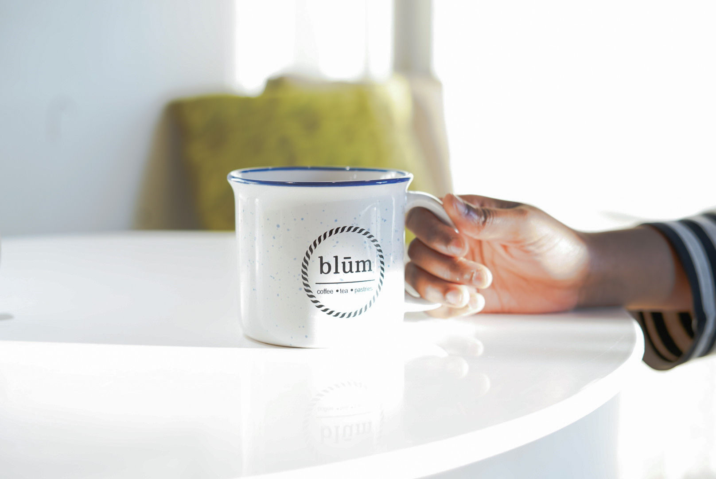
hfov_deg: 39.6
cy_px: 240
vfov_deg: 27.0
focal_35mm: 50
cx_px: 358
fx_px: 995
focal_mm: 50
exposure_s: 1/60
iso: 250
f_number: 3.2
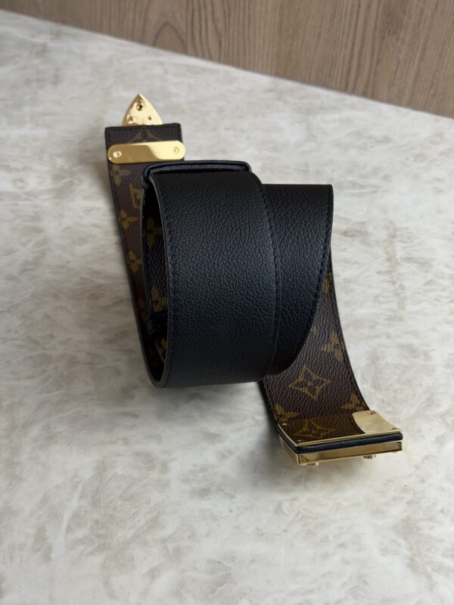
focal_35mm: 48
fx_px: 839
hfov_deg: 30.3
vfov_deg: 39.7
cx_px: 227
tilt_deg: -45.4
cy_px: 302
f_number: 1.78
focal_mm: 6.76
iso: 50
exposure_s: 1/132
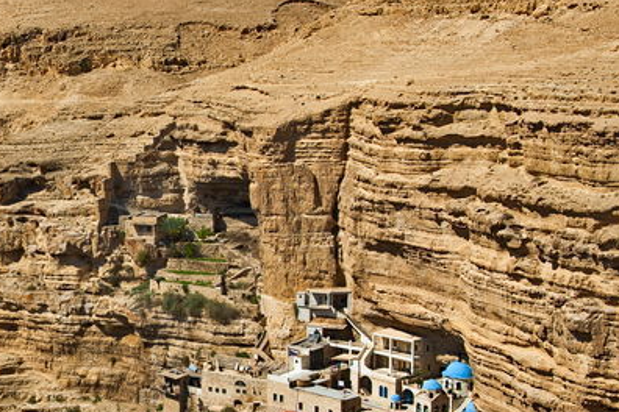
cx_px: -45
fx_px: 1289
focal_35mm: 75
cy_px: 290
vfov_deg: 18.1
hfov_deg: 25.2
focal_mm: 22
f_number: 8
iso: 100
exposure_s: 1/125
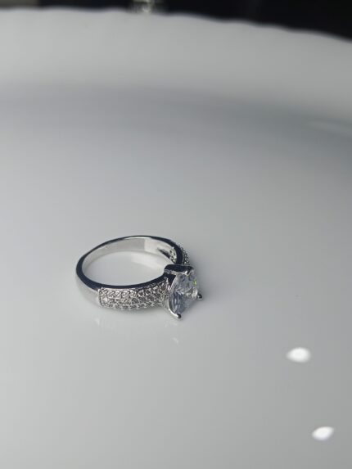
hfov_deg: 39.7
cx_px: 176
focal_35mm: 36
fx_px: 488
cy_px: 234
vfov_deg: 51.3
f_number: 1.8
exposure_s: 1/126
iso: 50
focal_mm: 3.98
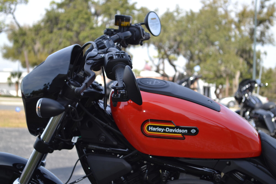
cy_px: 92
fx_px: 575
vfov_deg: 18.2
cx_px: 138
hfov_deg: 27.0
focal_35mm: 75
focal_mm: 50
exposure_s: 1/160
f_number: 5.6
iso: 100
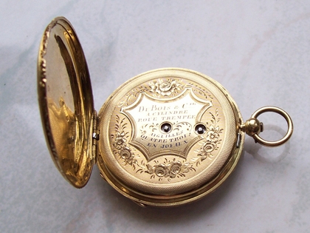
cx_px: 155
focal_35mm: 34
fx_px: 304
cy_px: 116
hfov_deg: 54.0
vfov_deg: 41.8
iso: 80
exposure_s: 1/129
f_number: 2.7
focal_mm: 5.6
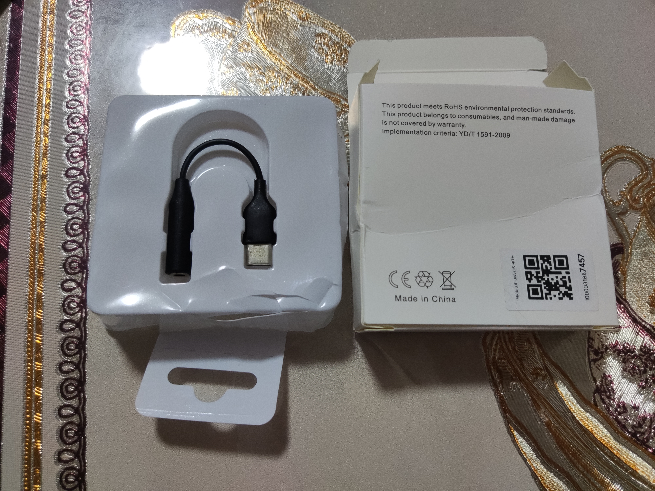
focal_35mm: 25
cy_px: 246
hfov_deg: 69.4
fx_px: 473
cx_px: 328
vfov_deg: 54.9
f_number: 1.79
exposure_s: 1/40
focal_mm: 4.71
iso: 254
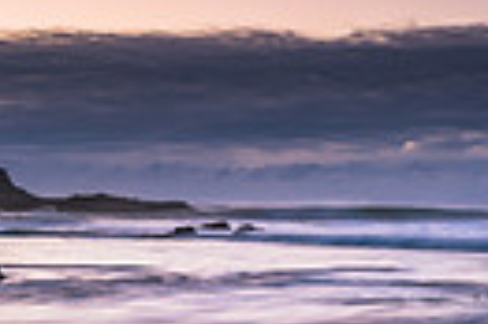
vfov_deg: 12.6
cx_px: 391
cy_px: 251
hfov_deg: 18.8
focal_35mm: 108
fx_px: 1462
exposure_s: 2
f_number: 8
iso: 100
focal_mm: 24
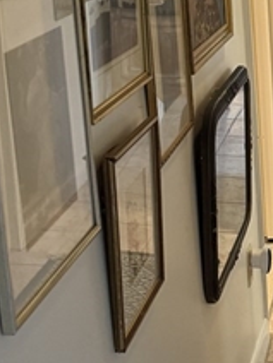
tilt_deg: -17.5
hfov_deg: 15.4
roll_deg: +0.7
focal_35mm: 87
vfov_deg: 22.5
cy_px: 159
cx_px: 429
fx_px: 915
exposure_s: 1/60
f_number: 1.78
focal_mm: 6.76
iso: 320
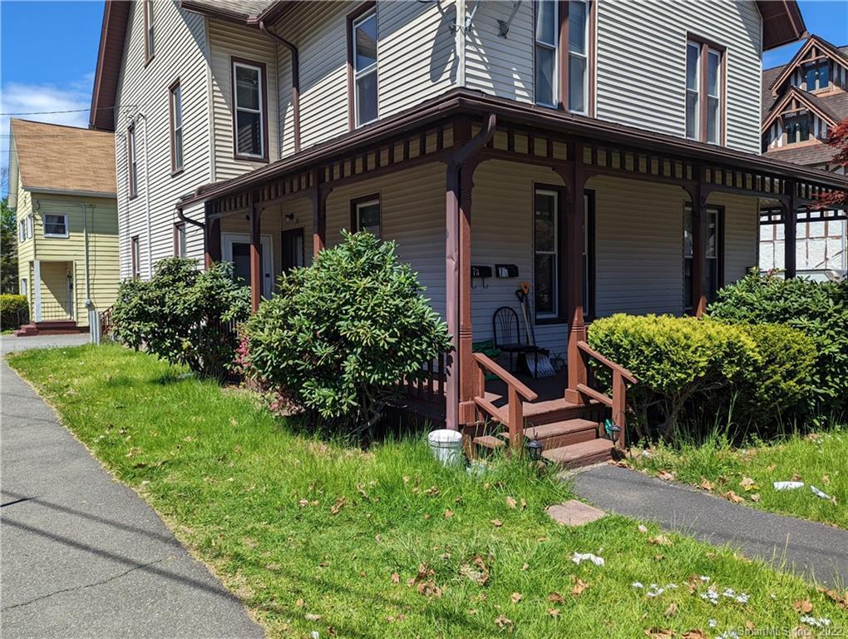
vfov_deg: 56.9
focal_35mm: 24
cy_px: 320
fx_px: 589
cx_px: 424
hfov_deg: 71.5
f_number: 1.85
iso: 41
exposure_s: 1/2309
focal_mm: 6.81
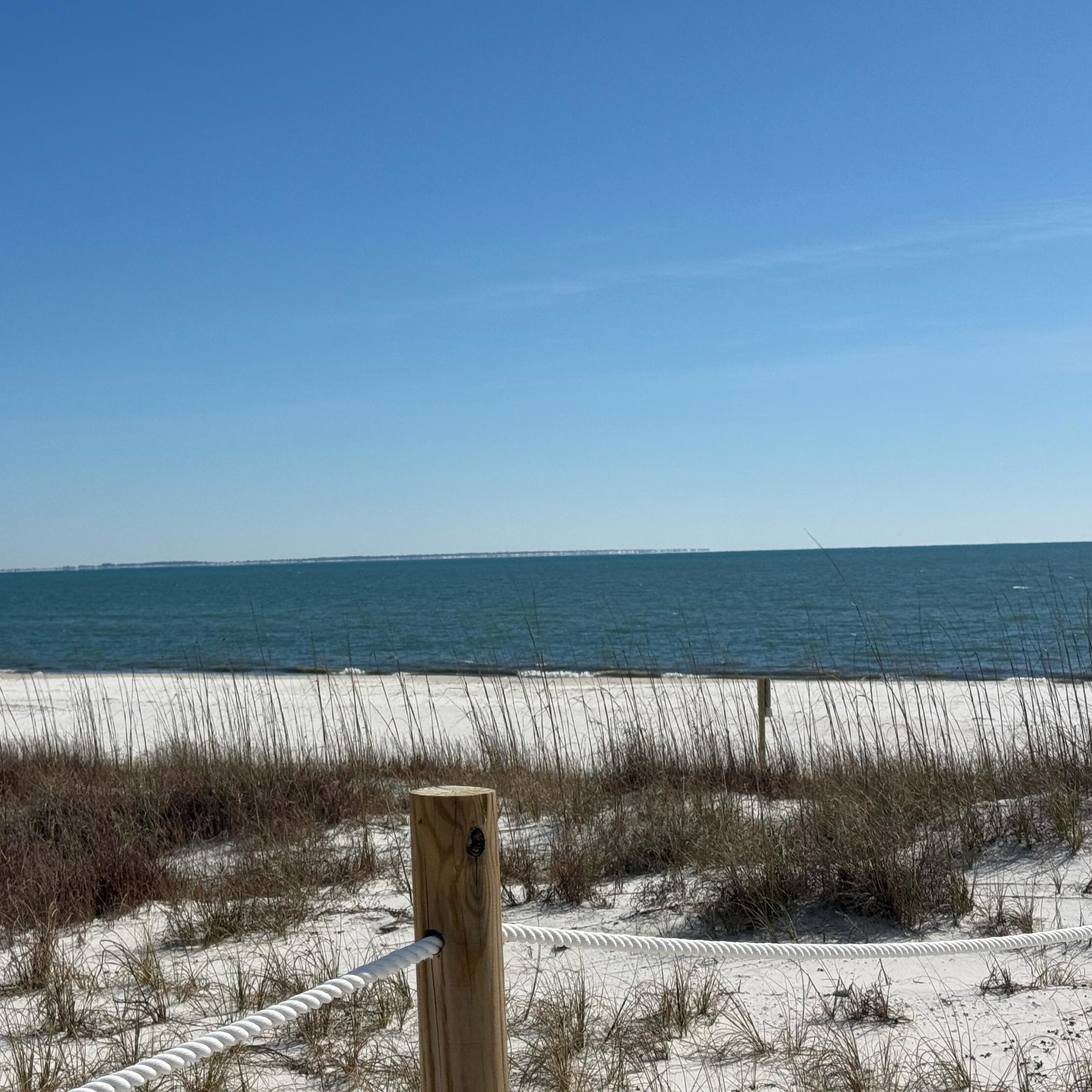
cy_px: 542
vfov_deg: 30.0
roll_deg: +3.0
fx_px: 2034
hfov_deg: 29.9
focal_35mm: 57
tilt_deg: +1.4
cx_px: 390
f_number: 1.78
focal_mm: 6.76
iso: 64
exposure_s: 1/11364
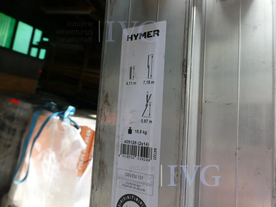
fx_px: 191
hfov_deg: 71.6
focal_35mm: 24
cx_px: 138
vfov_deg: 56.8
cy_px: 104
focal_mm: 4.3
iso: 80
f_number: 3.3
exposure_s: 1/80
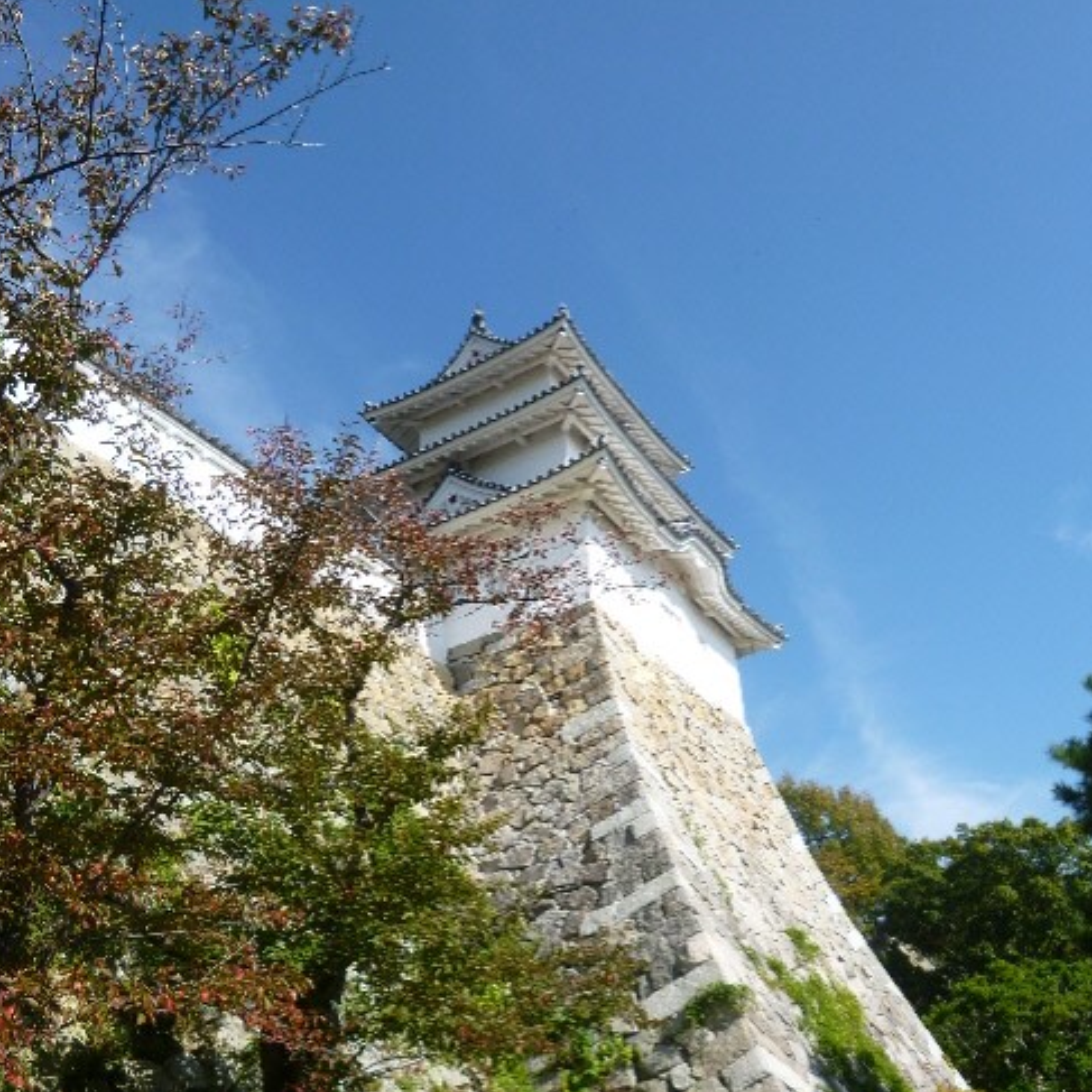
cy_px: 617
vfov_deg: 55.5
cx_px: 556
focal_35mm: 29
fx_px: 1035
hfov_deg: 55.6
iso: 100
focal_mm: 4.3
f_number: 8
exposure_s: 1/160
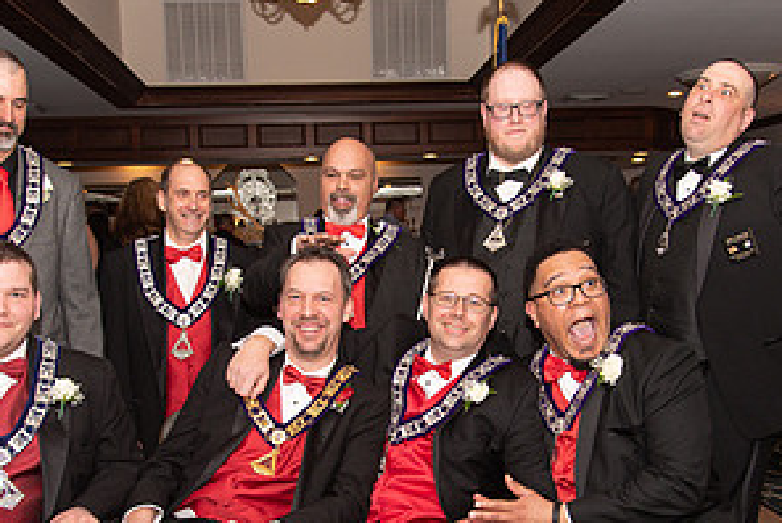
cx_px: 375
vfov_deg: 28.4
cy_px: 379
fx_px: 1022
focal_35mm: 47
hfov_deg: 41.9
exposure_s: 1/200
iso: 800
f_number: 4
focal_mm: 24
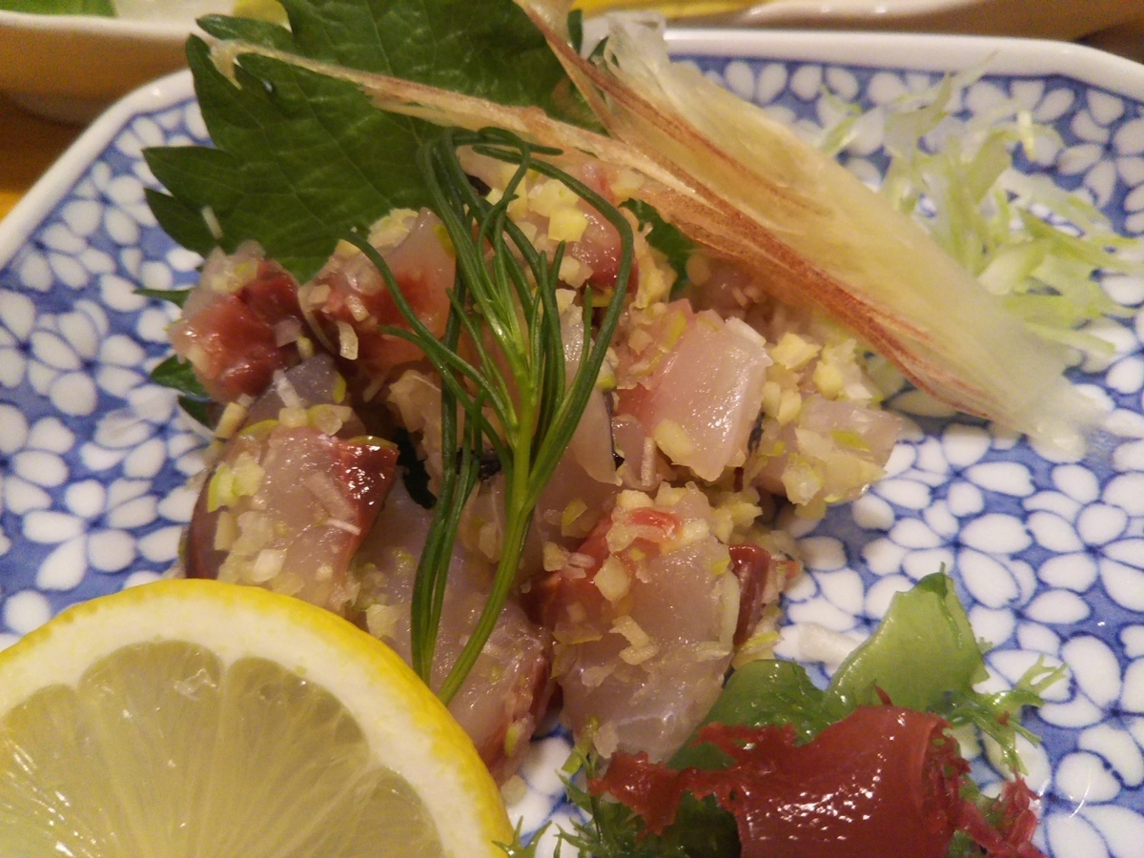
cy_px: 429
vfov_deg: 46.8
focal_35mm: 30
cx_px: 572
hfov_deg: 60.0
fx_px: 991
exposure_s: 1/40
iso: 200
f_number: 2.2
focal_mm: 4
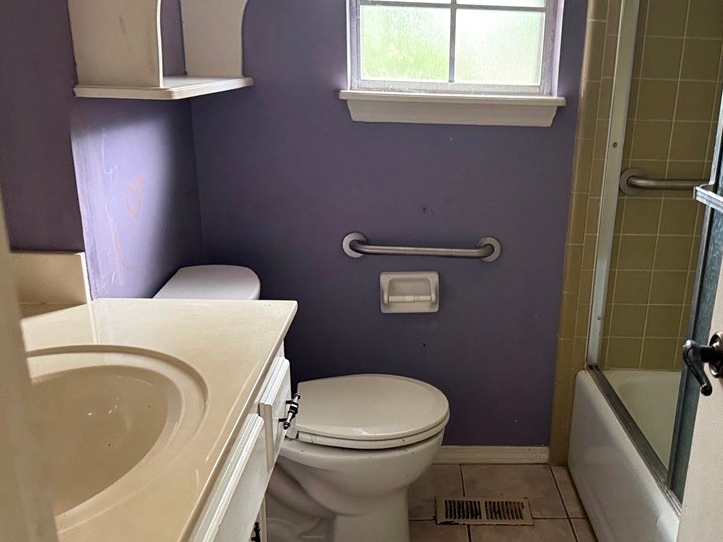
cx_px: 450
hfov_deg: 53.4
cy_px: 314
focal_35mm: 34
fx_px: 710
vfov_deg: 41.7
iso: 500
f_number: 1.78
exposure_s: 1/60
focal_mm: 6.76
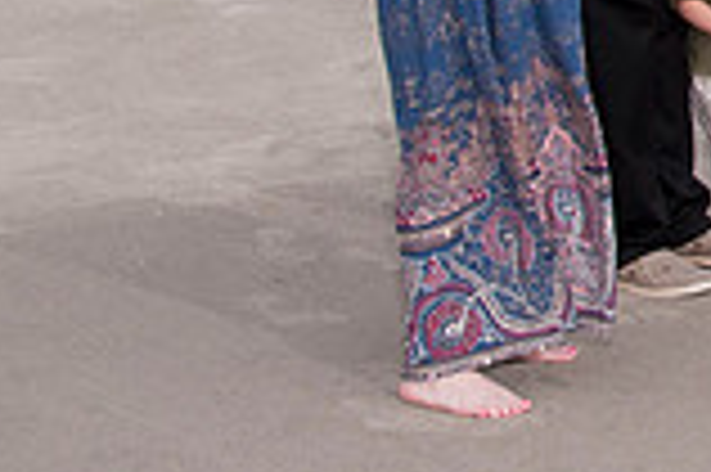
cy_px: -142
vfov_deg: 10.2
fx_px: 2604
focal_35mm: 132
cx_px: 1233
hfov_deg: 14.0
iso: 100
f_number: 9
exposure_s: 1/250
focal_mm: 24
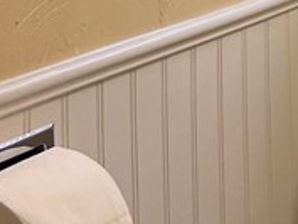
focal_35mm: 150
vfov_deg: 9.4
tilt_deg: -2.0
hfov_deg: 11.0
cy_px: -194
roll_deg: -0.2
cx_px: 719
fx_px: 1292
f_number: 1.5
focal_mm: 5.7
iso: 64
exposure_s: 1/120
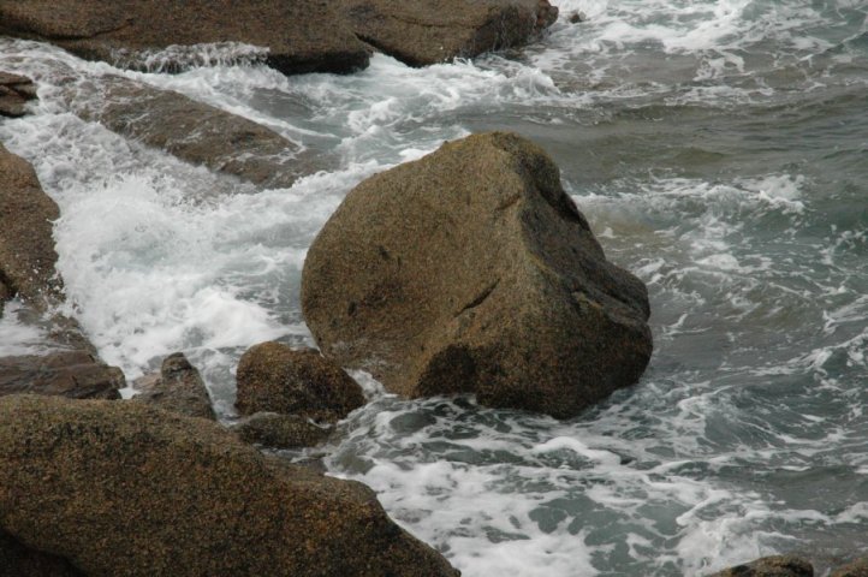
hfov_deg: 19.5
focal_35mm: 105
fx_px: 2529
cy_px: 288
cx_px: 434
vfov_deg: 13.0
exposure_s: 1/640
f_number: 13
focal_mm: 70
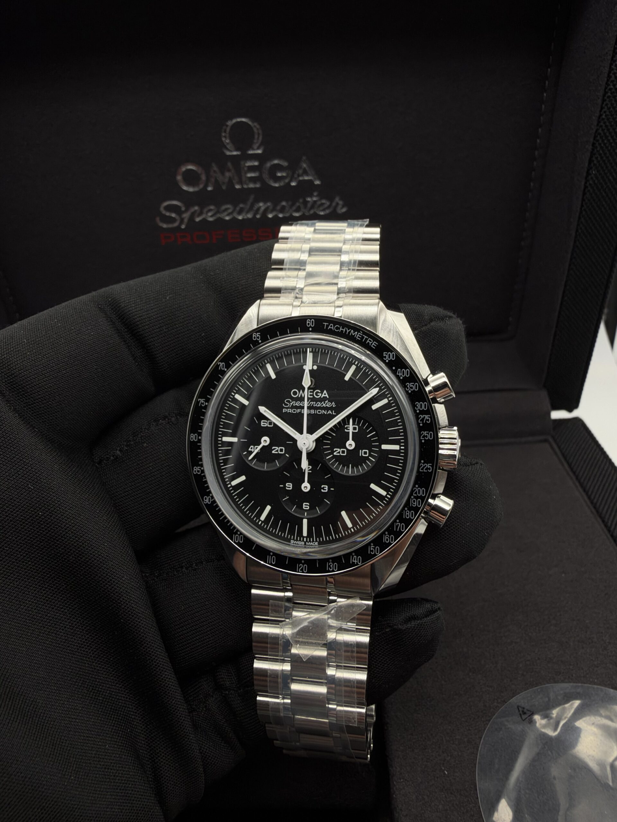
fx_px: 594
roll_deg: +4.0
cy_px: 411
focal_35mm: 25
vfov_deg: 69.4
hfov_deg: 54.9
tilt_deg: -25.4
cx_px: 308
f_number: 2.2
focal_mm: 2.22
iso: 40
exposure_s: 1/215
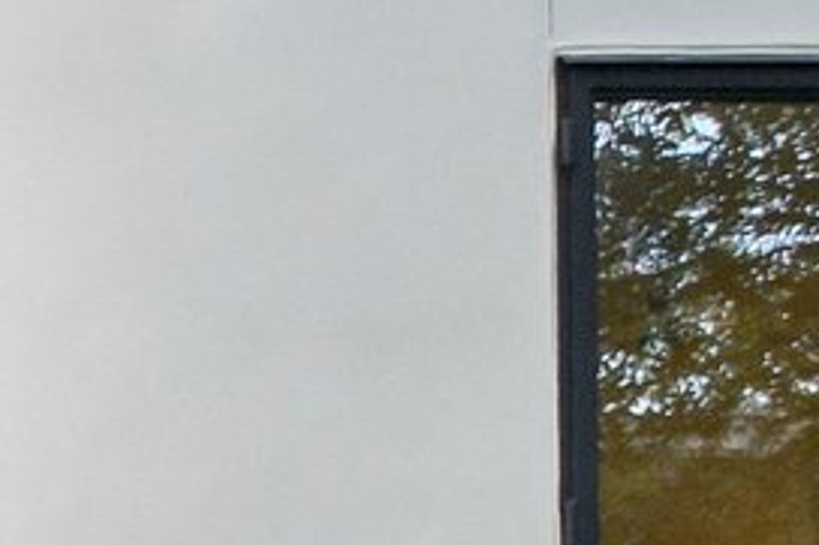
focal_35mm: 113
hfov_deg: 14.4
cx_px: -915
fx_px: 2569
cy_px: 622
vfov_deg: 11.9
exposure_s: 1/200
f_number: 8
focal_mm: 10
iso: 400
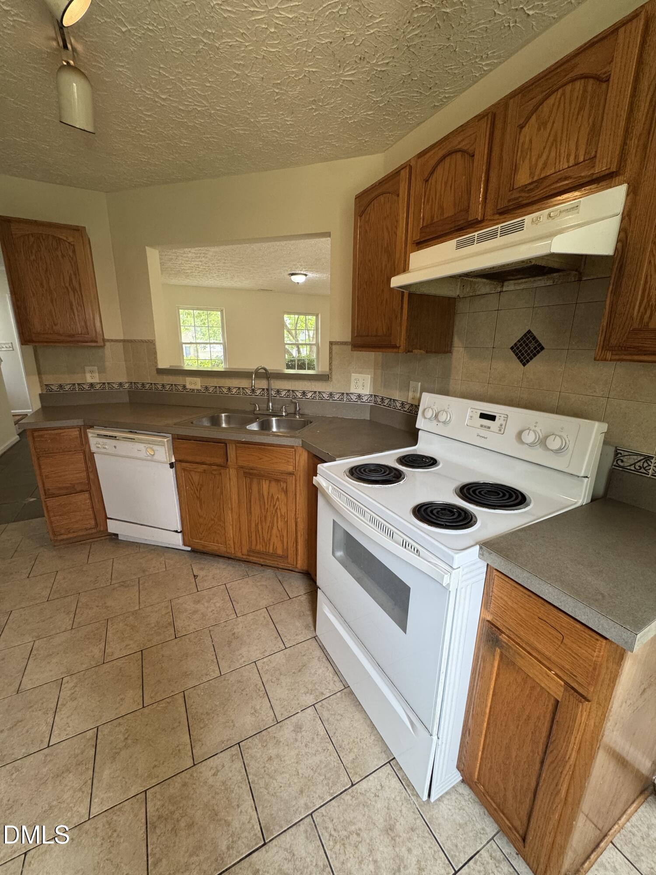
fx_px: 354
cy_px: 438
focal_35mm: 14
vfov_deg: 102.1
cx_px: 328
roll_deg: -0.8
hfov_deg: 85.7
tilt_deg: -14.4
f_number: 2.2
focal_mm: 2.22
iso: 250
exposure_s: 1/120
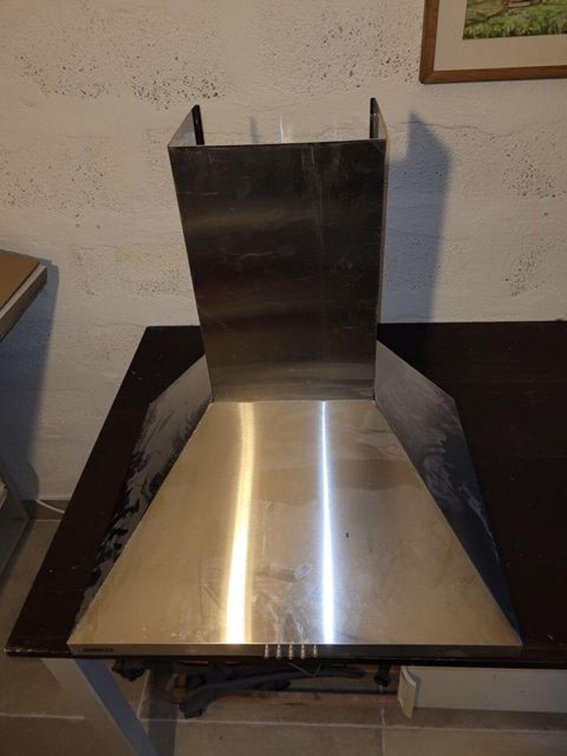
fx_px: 568
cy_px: 378
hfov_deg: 53.1
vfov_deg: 67.3
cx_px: 284
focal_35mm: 26
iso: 125
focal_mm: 5.4
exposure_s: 1/14
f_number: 1.8
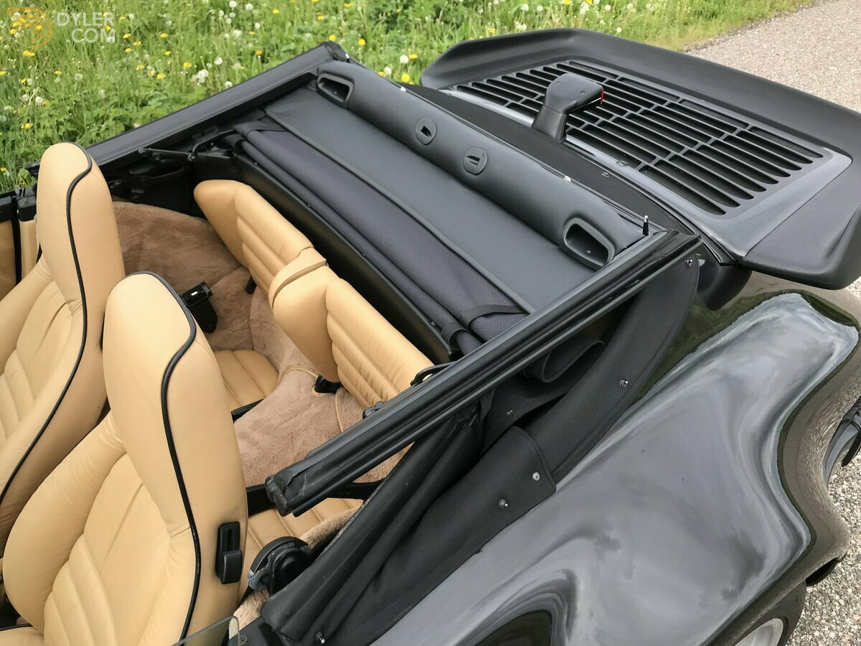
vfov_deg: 49.7
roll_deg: +2.8
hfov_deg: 63.4
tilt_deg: -41.0
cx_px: 430
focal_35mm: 28
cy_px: 323
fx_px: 696
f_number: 1.8
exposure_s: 1/748
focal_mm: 3.99
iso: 20
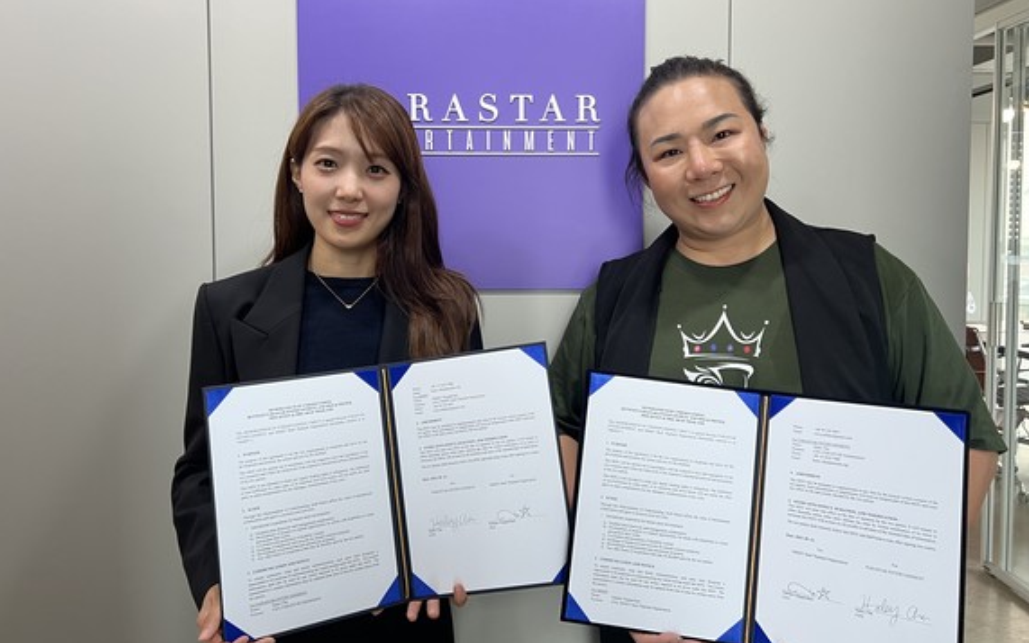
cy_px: 266
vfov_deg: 44.4
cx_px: 517
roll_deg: +0.2
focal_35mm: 28
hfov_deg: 66.5
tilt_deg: -2.9
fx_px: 785
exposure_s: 1/60
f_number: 1.5
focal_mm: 5.7
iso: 80
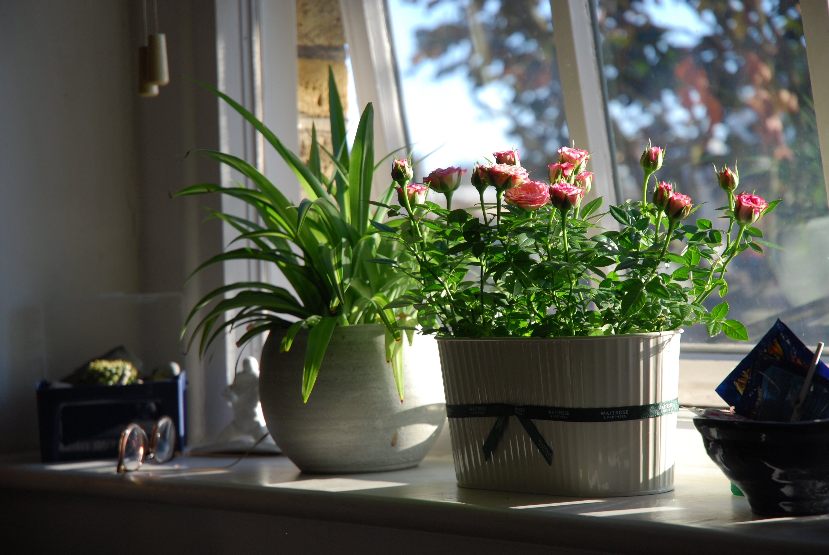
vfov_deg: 13.1
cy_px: 278
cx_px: 414
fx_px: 2421
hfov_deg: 19.4
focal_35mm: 105
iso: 200
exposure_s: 1/160
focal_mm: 70
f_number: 5
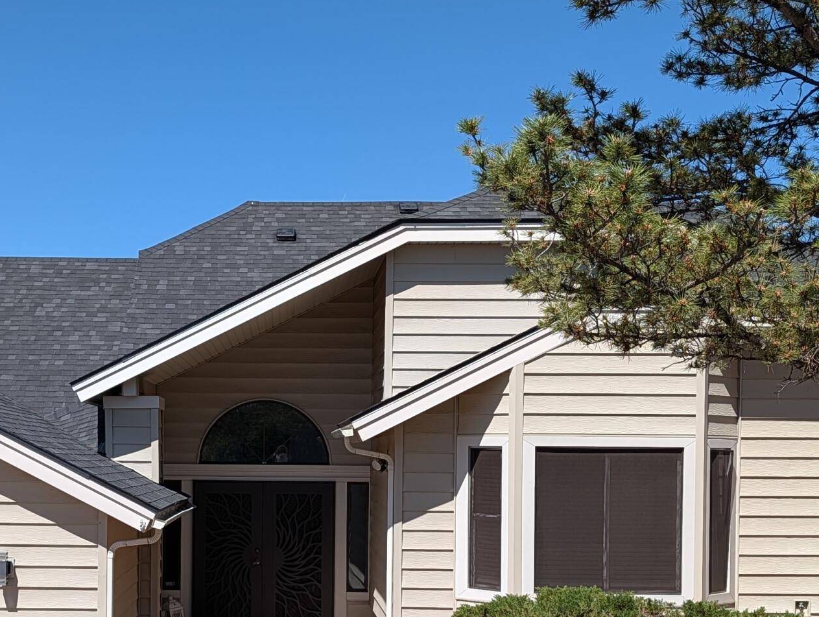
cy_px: 486
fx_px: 1351
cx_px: 232
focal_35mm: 57
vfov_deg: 25.3
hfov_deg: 33.2
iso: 22
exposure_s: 1/1408
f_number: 1.68
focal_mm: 6.9
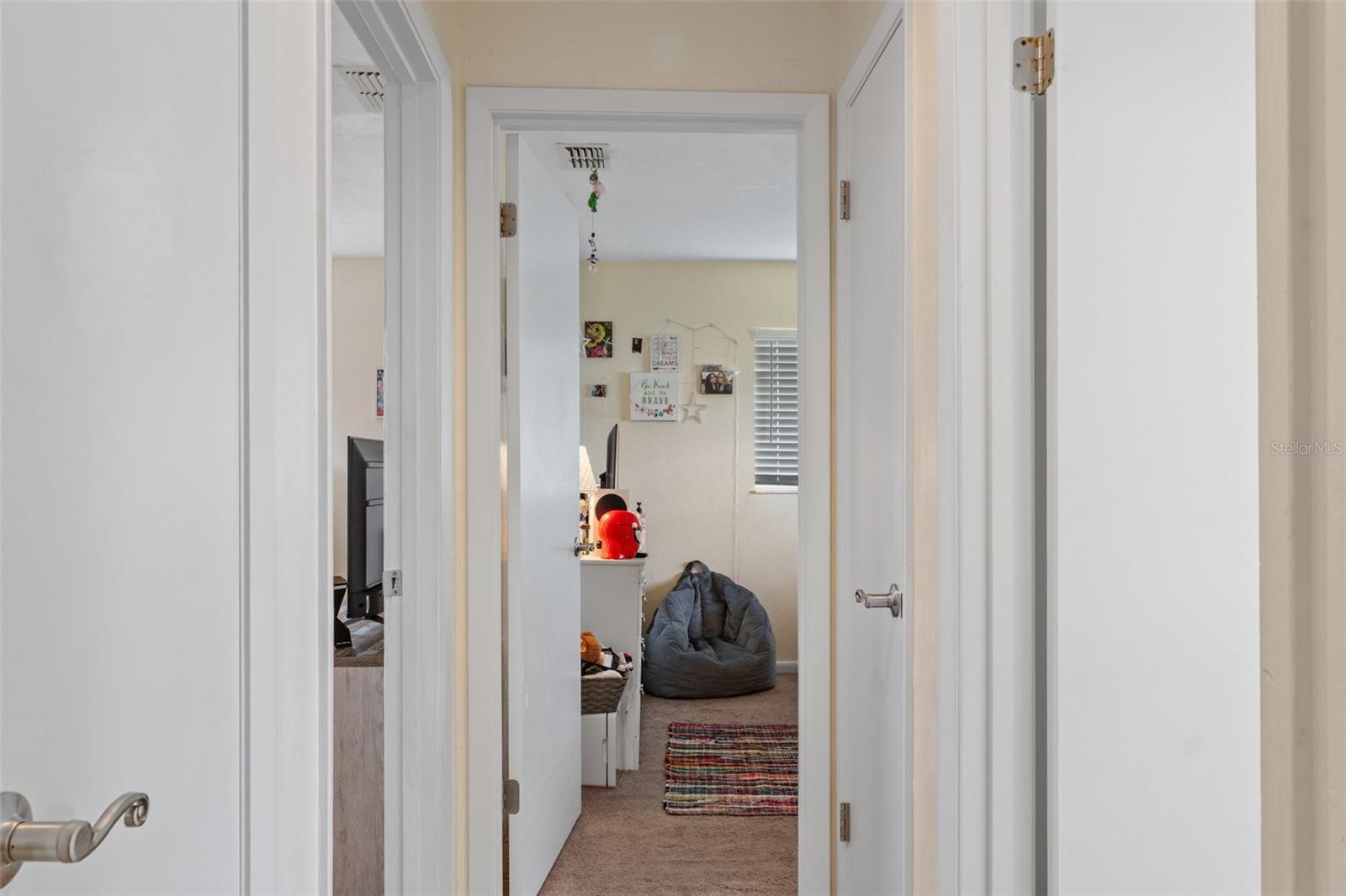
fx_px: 897
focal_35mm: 24
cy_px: 448
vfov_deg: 53.1
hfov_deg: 73.8
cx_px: 673
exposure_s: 1
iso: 250
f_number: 8
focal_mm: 16
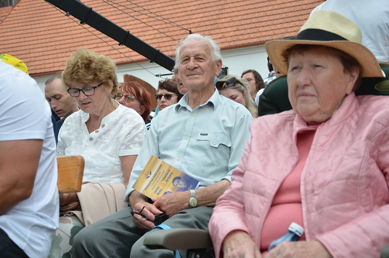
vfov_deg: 18.8
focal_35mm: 72
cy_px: 129
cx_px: 194
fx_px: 776
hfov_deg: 28.1
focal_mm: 48
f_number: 4.8
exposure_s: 1/250
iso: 100
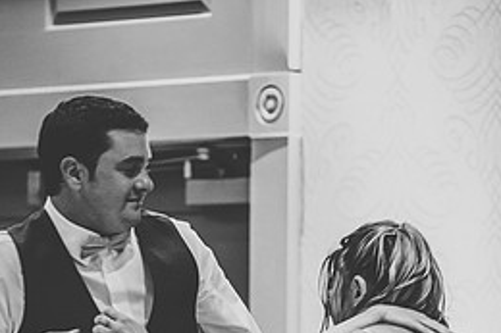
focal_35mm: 335
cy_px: 371
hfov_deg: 6.2
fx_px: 4659
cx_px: 293
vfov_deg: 4.1
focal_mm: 150
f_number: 2.8
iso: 800
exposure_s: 1/60
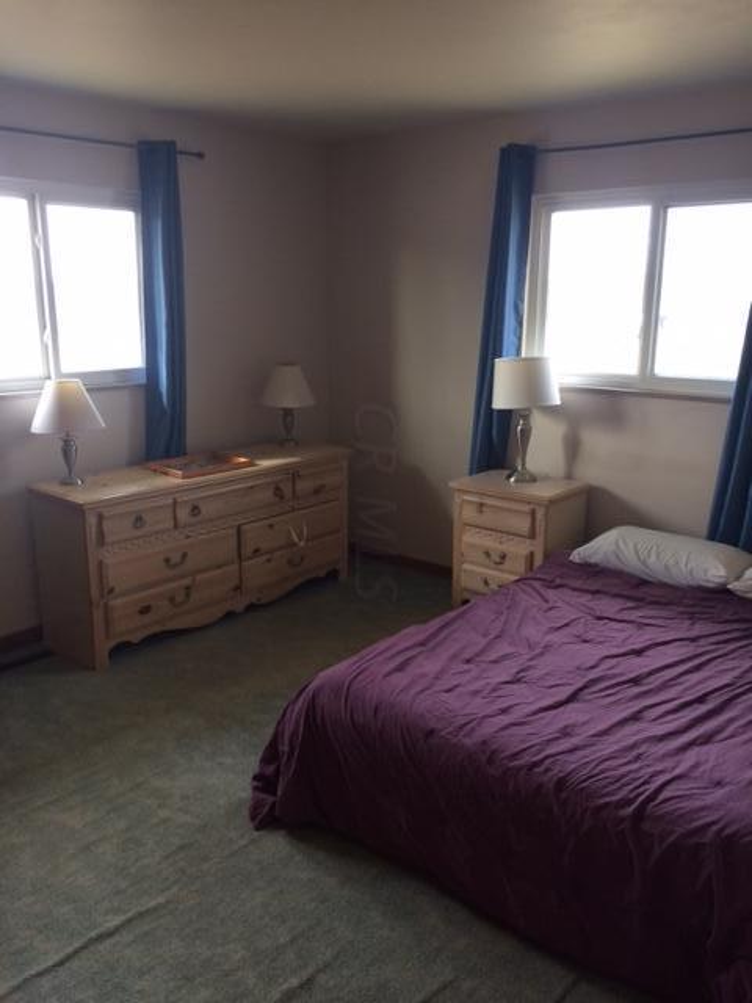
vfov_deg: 61.7
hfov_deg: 48.2
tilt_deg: -14.4
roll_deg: +1.2
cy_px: 502
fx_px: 840
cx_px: 376
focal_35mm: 29
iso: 80
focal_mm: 4.15
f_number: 2.2
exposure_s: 1/30
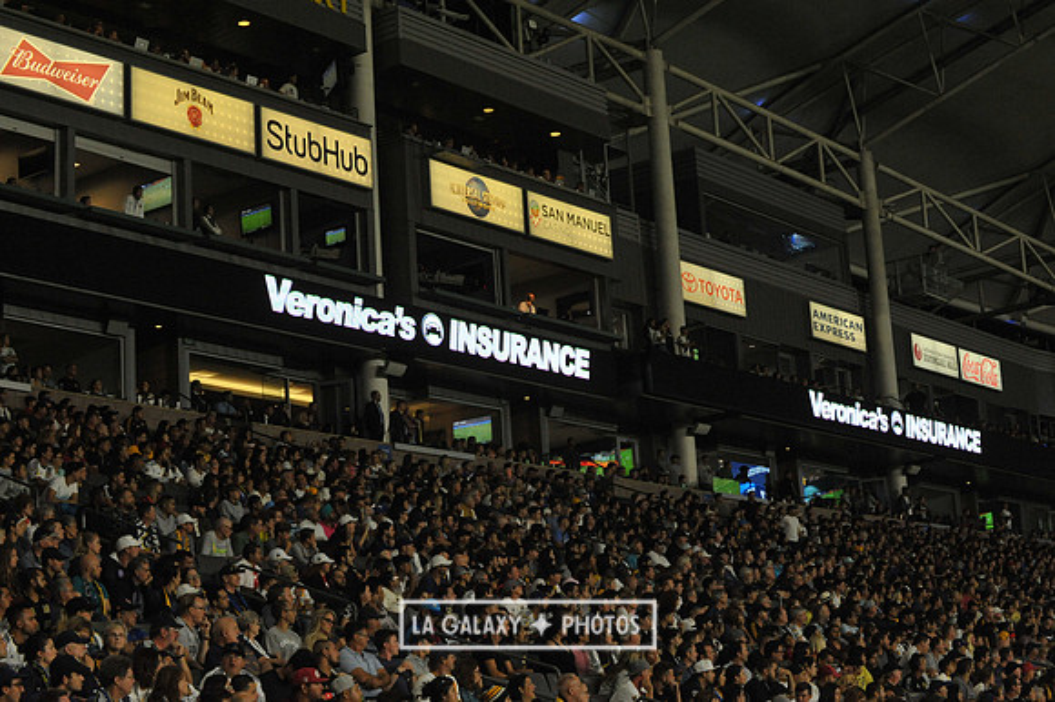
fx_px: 2050
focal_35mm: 70
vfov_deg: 19.4
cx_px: 528
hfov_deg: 28.9
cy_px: 351
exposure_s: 1/320
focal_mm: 70
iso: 3200
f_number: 10
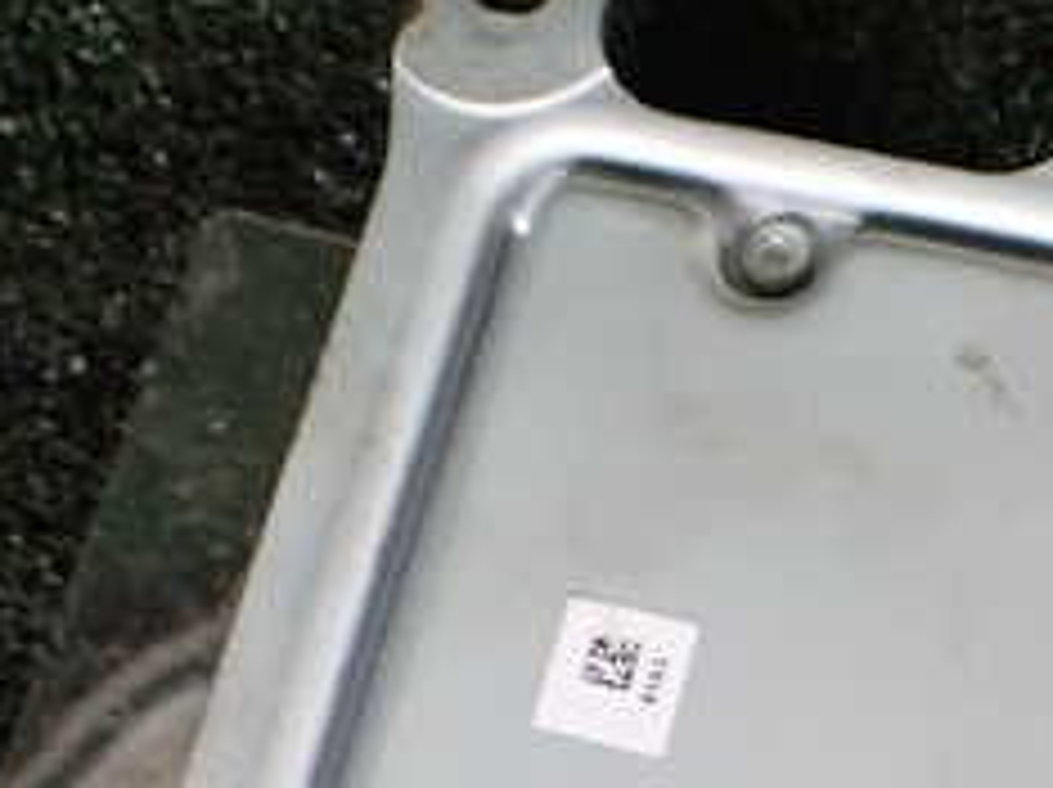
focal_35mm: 77
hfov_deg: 25.0
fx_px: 2340
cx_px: 801
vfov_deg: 18.8
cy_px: 684
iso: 800
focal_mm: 5.4
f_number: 2.3
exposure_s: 1/125
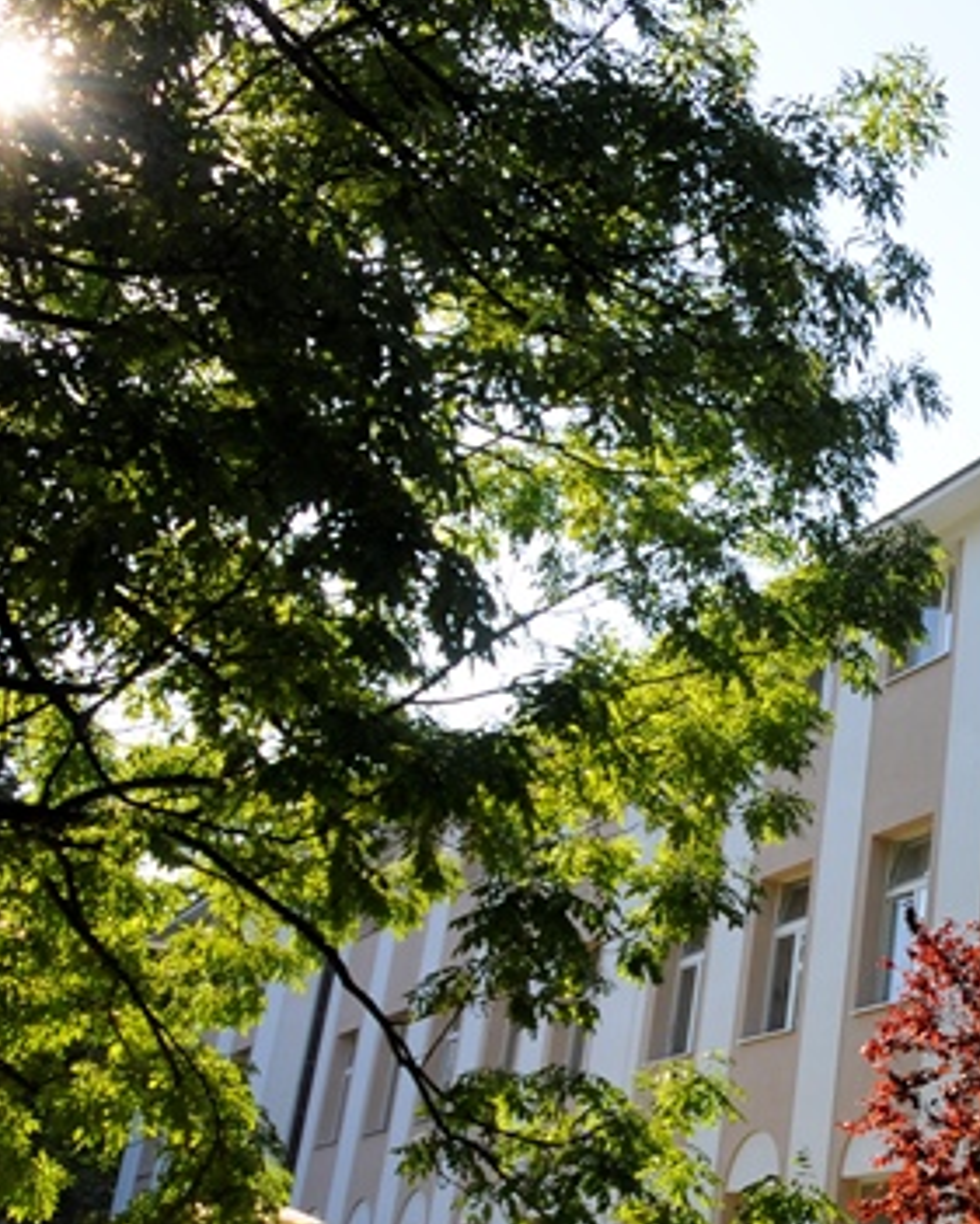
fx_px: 1486
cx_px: 1412
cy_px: 802
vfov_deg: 44.2
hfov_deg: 27.3
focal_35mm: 41
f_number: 7.1
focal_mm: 10
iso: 200
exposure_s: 1/160
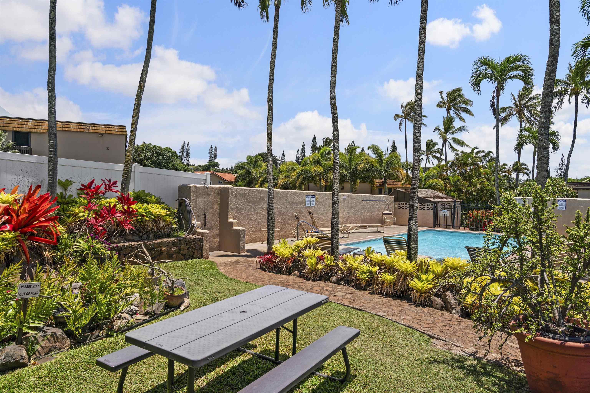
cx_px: 295
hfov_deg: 73.7
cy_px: 196
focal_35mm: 24
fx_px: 393
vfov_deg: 53.1
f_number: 8
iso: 160
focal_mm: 24
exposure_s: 1/640
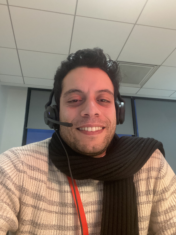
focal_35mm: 30
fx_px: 203
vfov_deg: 60.0
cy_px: 118
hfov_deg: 46.8
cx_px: 88
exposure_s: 1/24
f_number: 2.2
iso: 800
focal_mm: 2.71
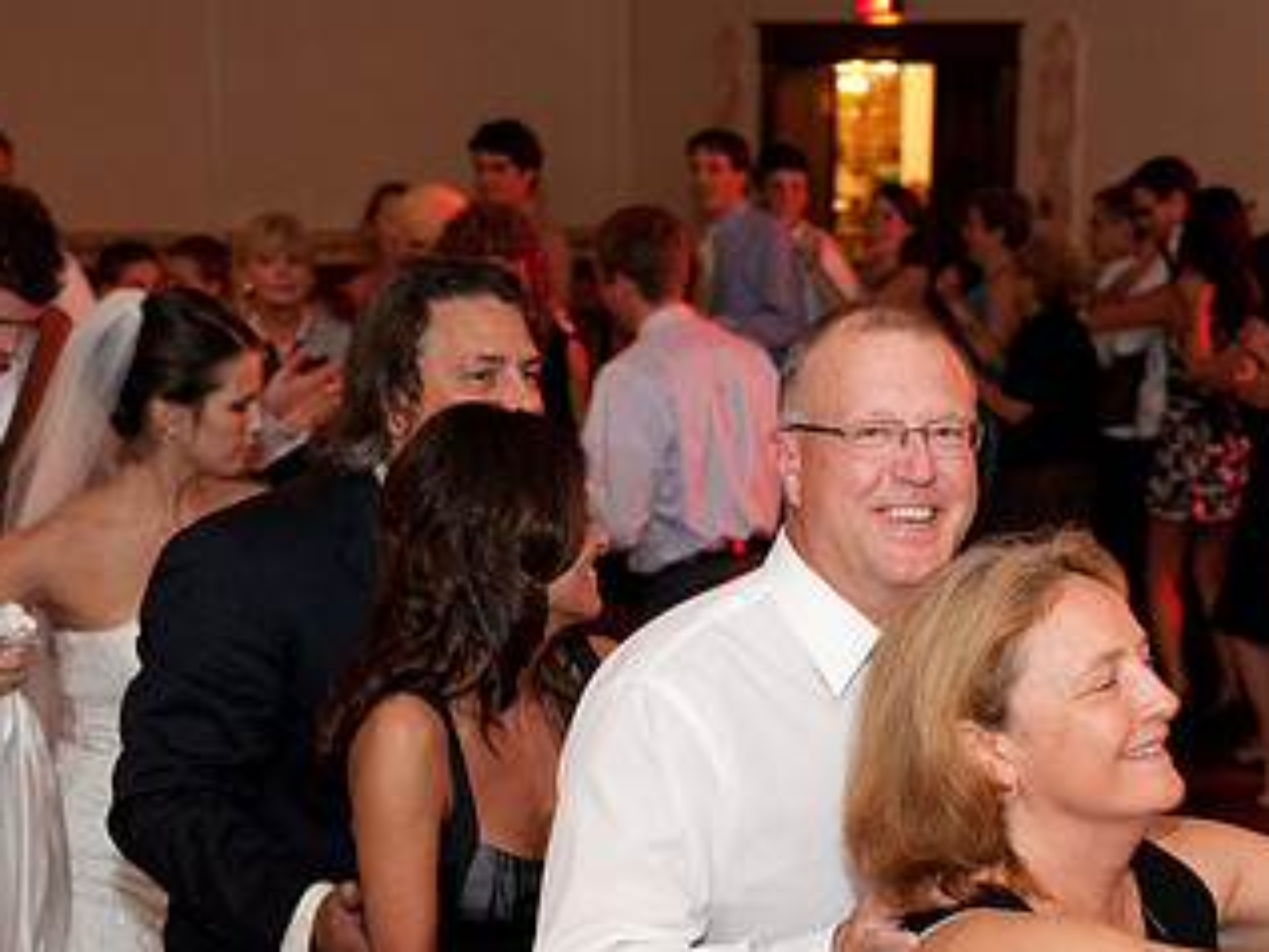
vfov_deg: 18.5
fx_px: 2897
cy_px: 736
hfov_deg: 24.5
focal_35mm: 79
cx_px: 881
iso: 2500
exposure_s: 1/60
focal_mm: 45
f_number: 4
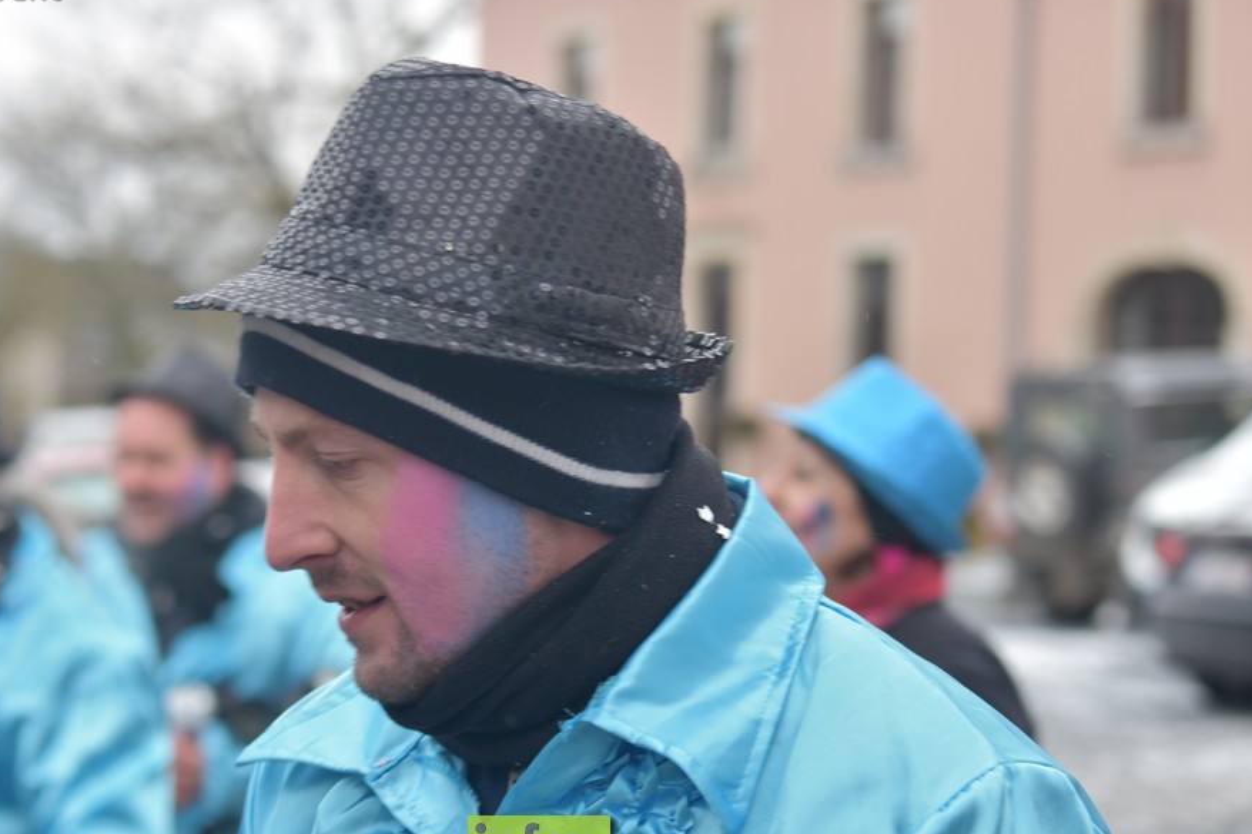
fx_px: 3407
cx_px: 539
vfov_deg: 14.0
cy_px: 444
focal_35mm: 98
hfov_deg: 20.8
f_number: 3.5
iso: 320
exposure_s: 1/160
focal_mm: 56
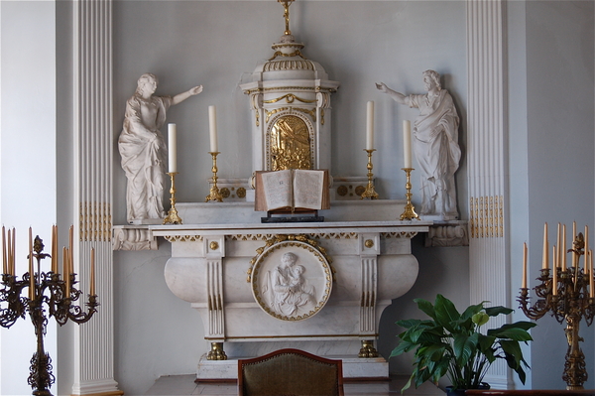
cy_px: 198
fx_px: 1362
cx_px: 298
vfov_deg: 16.5
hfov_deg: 24.6
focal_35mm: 82
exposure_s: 1/125
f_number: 5.6
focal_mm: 55
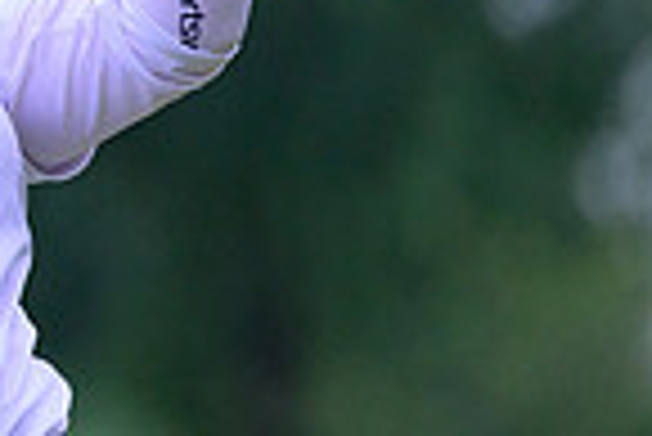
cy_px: -97
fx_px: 28916
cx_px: -612
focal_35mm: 1595
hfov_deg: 1.3
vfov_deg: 0.9
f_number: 5.6
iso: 1600
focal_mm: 400
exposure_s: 1/2500
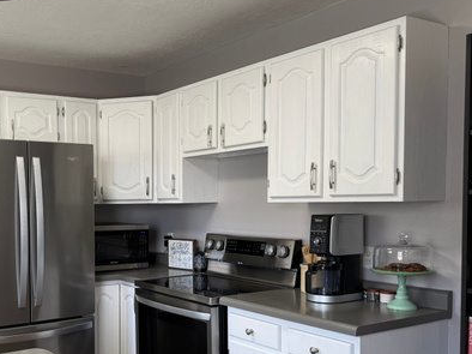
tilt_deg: -3.0
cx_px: 109
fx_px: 531
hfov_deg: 45.9
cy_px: 232
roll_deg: +1.8
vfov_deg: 36.5
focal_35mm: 39
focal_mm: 6.76
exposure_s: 1/120
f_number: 1.78
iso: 100
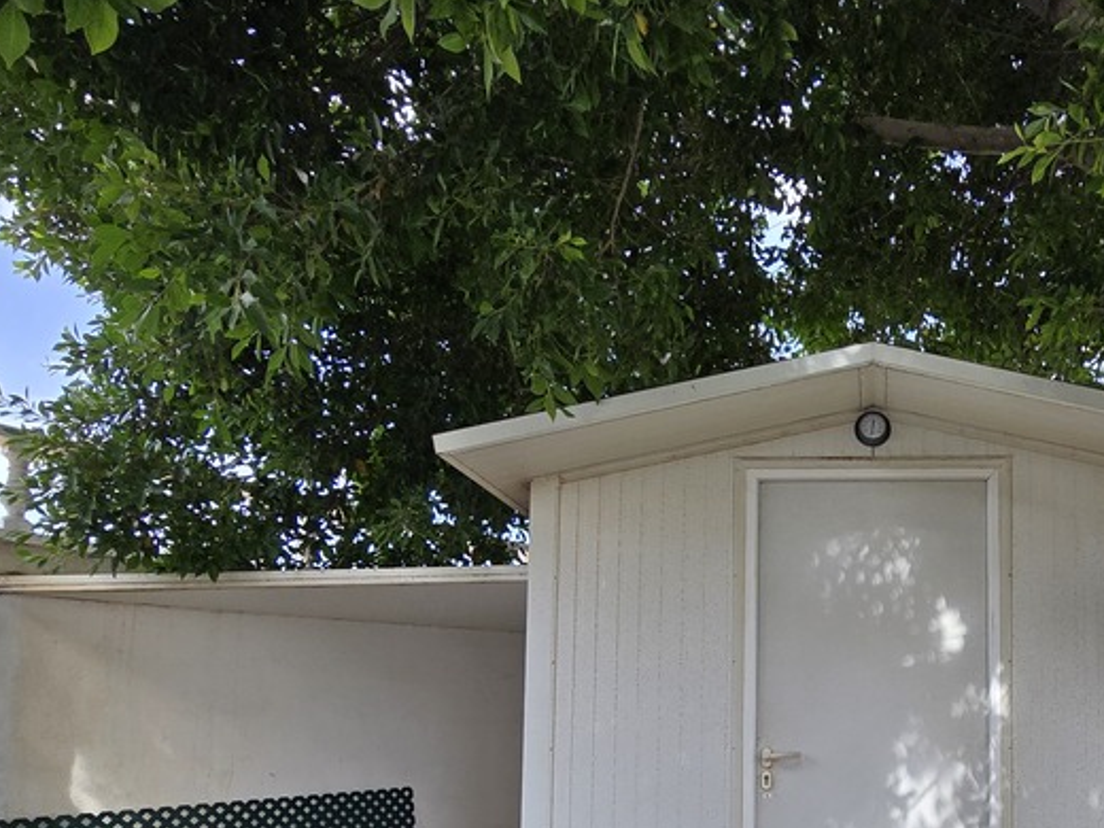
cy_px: 713
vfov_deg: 47.2
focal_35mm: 27
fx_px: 861
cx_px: 864
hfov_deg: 60.7
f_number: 2.2
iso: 80
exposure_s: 1/719
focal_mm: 2.2
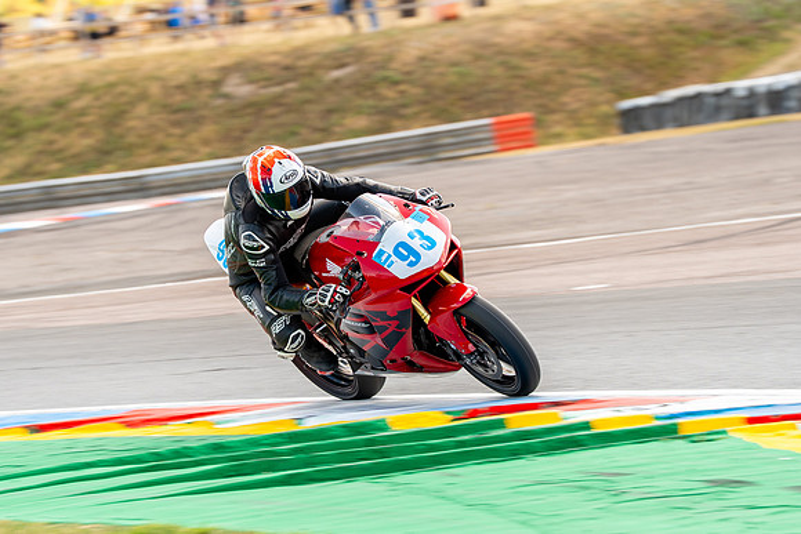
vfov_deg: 4.8
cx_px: 327
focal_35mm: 289
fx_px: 6427
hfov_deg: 7.1
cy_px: 302
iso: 160
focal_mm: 200
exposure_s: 1/200
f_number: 6.3
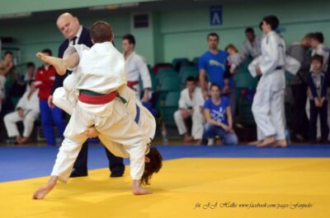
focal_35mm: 75
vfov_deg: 18.1
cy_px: 109
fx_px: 686
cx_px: 165
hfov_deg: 27.0
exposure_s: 1/1250
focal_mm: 50
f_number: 2.2
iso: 1000
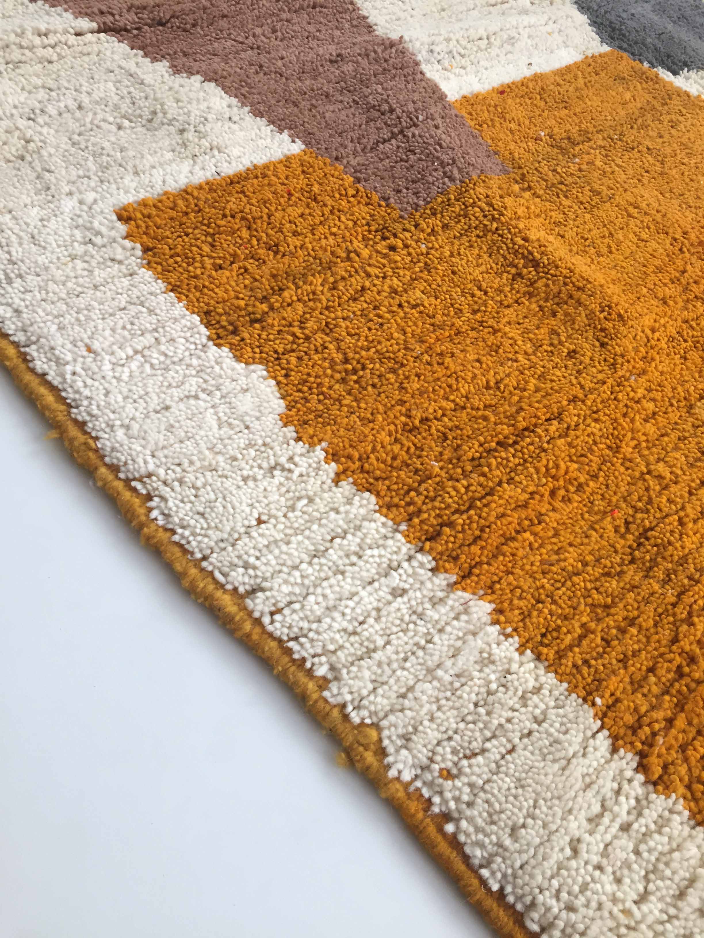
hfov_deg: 48.2
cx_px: 352
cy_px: 469
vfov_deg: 61.7
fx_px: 786
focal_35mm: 29
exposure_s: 1/33
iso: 100
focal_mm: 4.15
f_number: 2.2
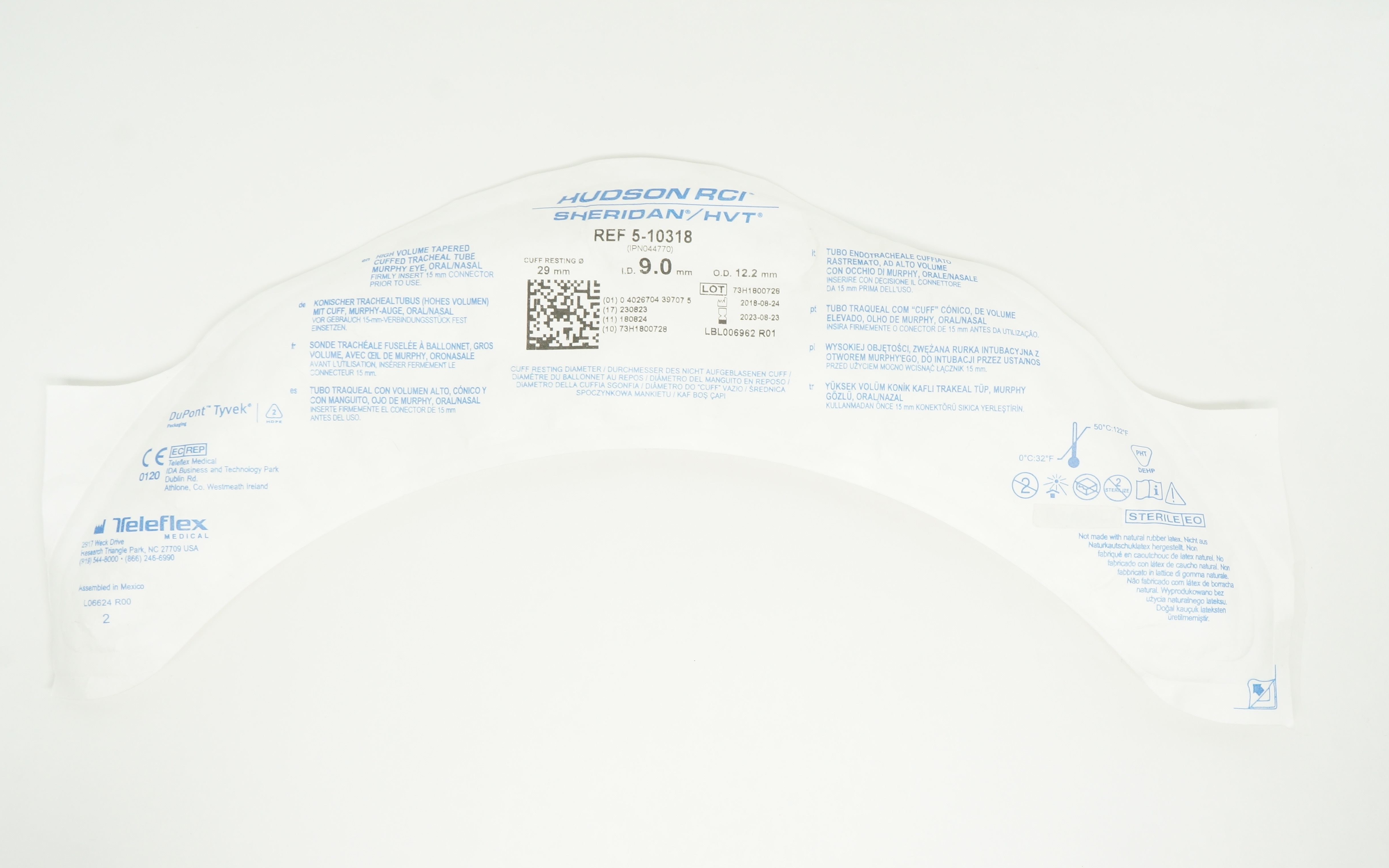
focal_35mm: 37
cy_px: 436
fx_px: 1401
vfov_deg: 34.4
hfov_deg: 52.7
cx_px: 690
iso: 400
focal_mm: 24
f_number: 10
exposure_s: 1/15
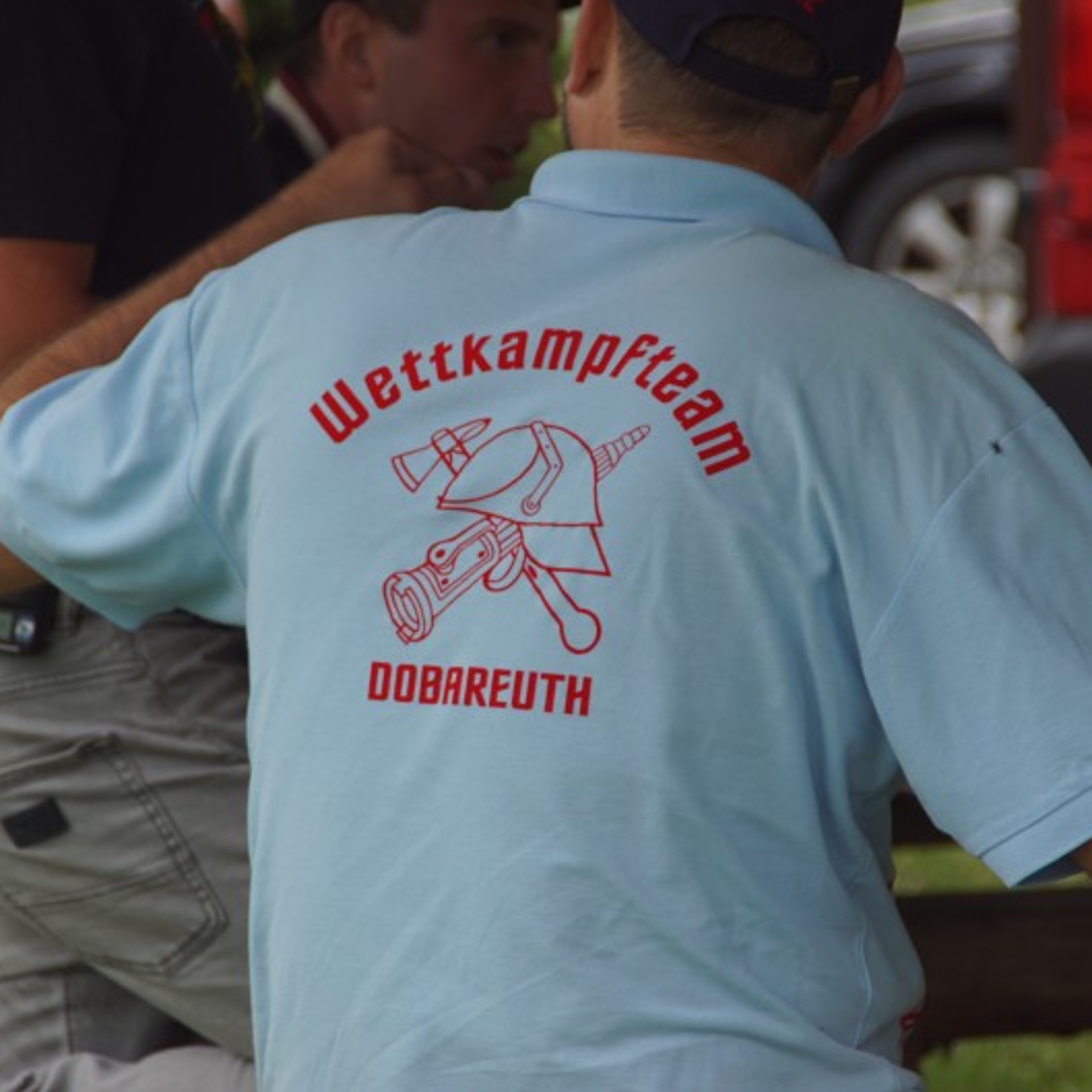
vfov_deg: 6.1
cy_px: 544
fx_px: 10315
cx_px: 625
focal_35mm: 289
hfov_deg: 6.1
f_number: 6.3
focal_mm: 150
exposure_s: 1/250
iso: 200
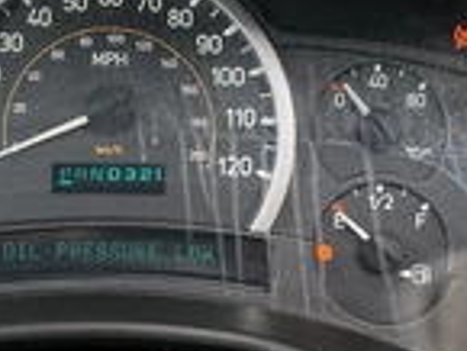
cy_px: 84
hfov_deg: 25.0
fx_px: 1040
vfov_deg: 19.0
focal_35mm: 77
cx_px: 116
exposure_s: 1/120
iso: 64
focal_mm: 3
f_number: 1.8
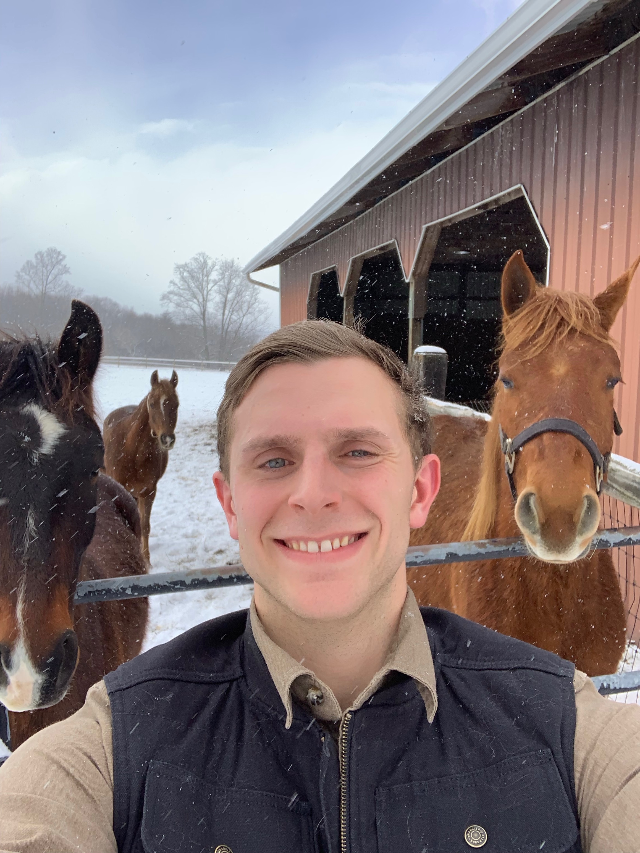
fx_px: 789
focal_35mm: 32
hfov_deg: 44.2
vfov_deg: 56.8
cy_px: 426
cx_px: 320
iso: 16
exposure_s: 1/591
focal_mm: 2.87
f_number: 2.2
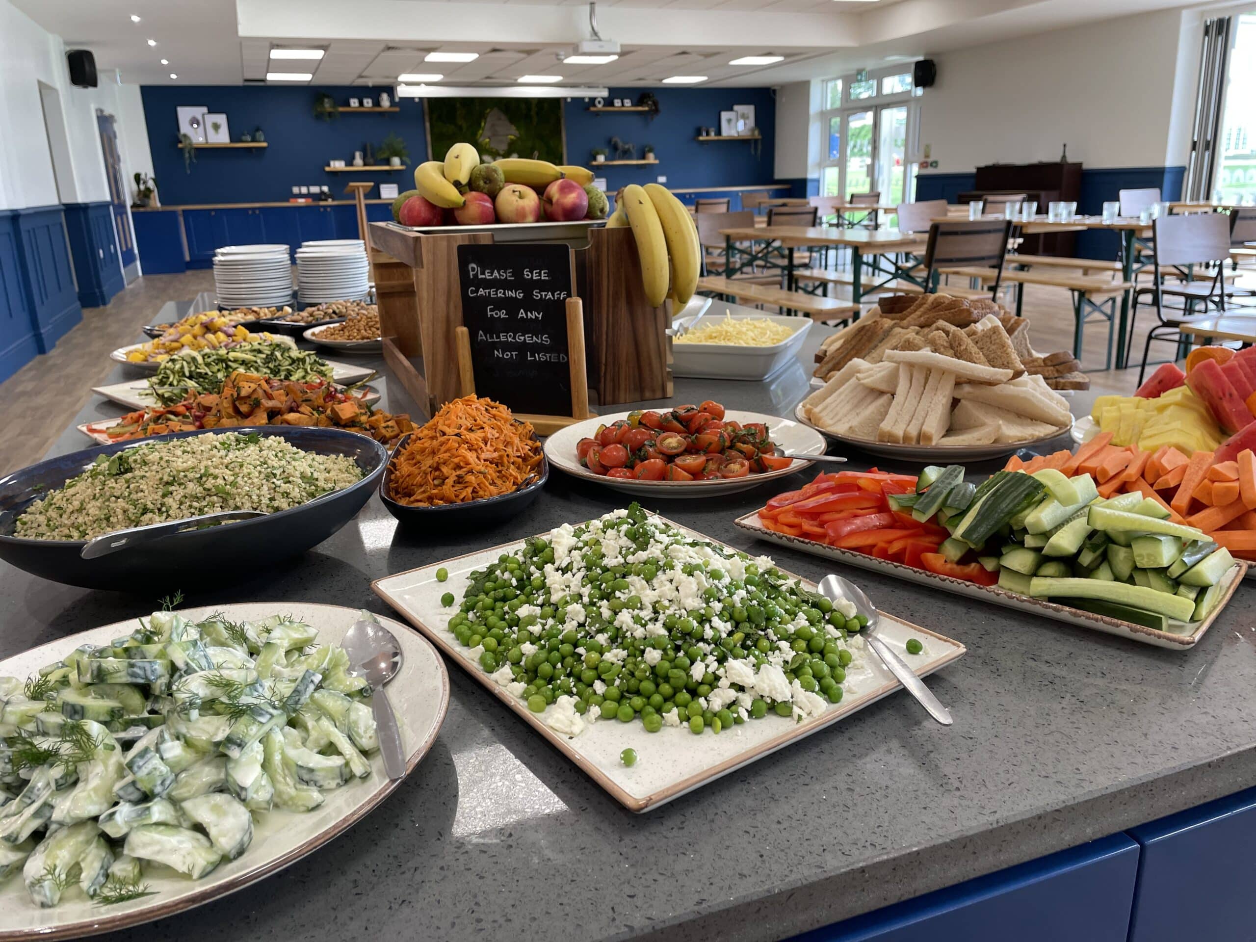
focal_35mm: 26
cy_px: 471
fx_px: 943
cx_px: 628
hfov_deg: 67.3
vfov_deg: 53.1
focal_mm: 4.2
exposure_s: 1/100
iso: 80
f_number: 1.6
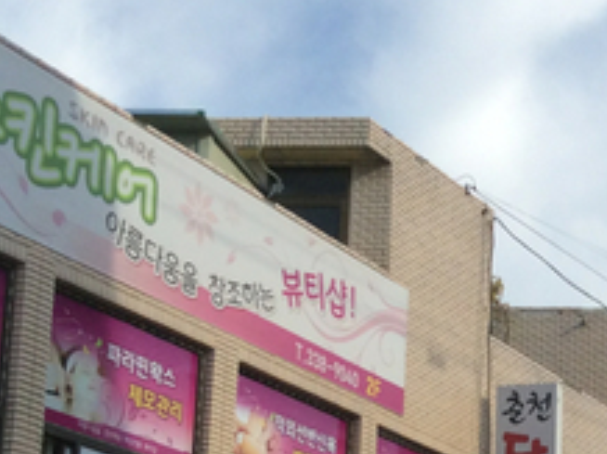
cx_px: 553
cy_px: 512
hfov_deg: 18.3
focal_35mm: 106
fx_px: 1857
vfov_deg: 13.6
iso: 32
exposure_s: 1/1466
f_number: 2.4
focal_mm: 3.3
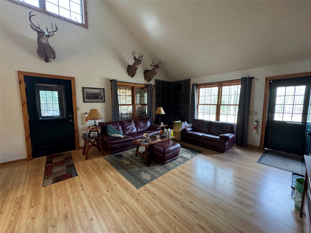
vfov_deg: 85.7
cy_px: 116
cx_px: 156
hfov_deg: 102.1
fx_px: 126
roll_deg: -0.4
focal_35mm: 14
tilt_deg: -7.5
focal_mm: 2.22
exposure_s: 1/60
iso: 500
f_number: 2.2
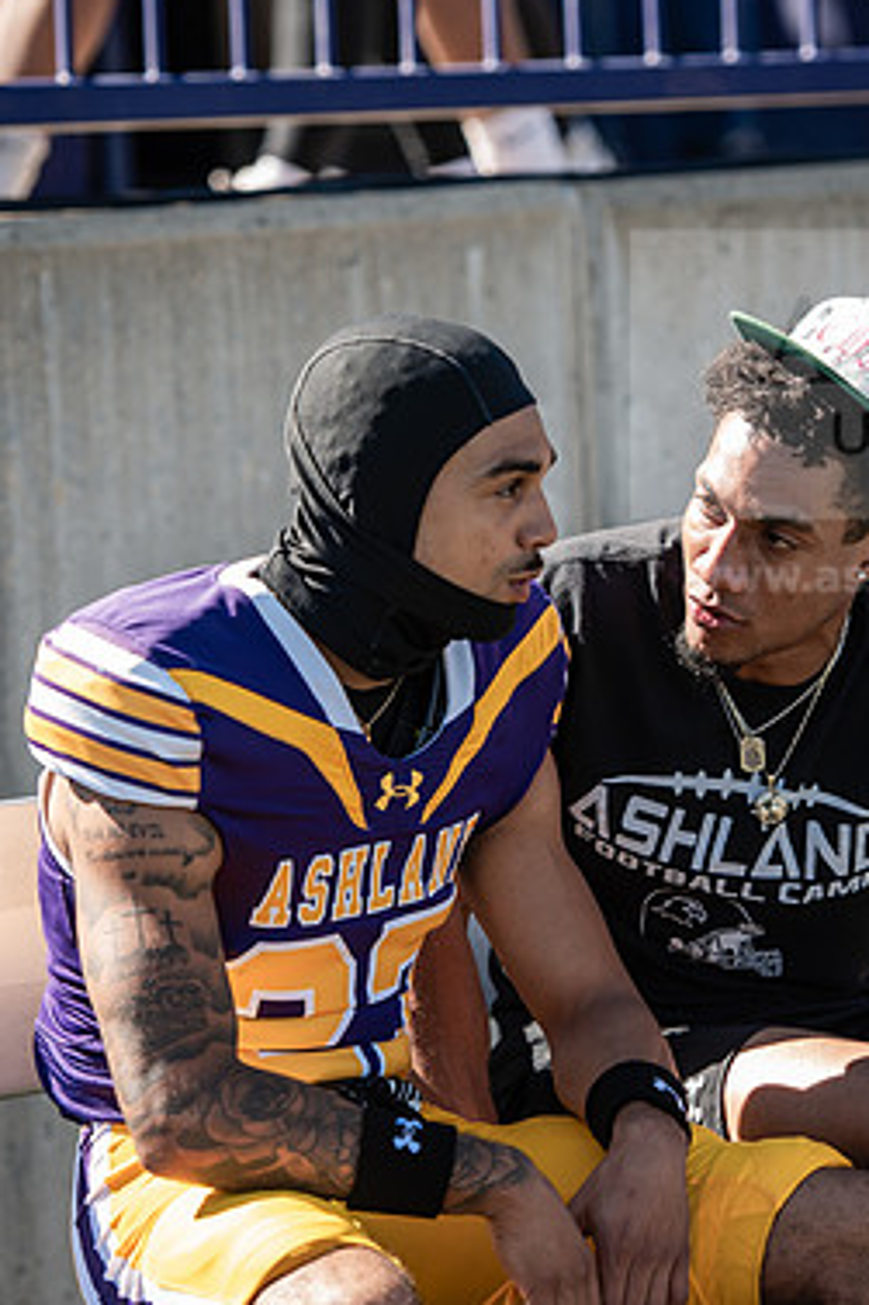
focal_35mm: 200
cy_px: 649
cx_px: 526
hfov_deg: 6.9
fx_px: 7248
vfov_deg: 10.3
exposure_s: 1/500
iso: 125
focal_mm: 130
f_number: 3.2
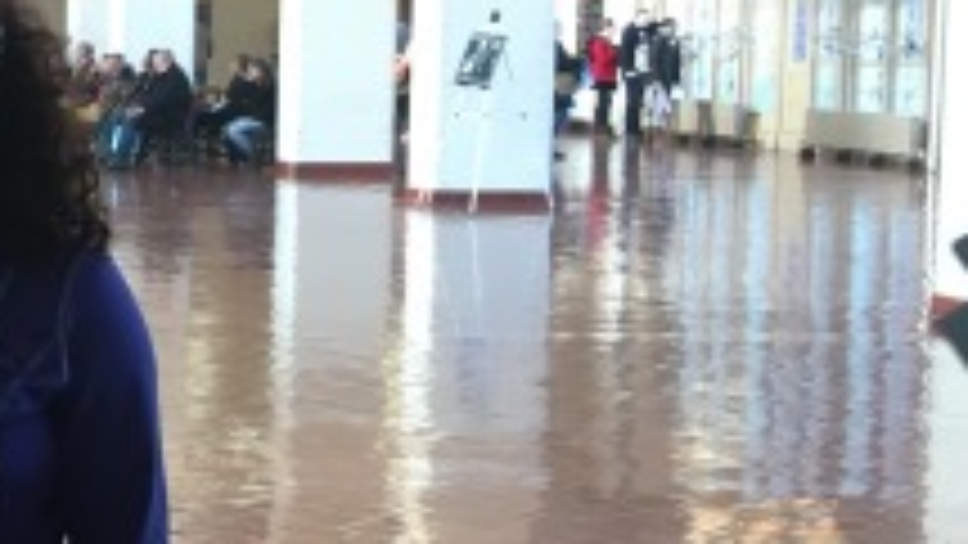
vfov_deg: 12.9
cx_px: -455
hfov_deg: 19.9
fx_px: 2413
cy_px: 202
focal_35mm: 94
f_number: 2.2
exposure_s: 1/30
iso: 50
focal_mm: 4.15
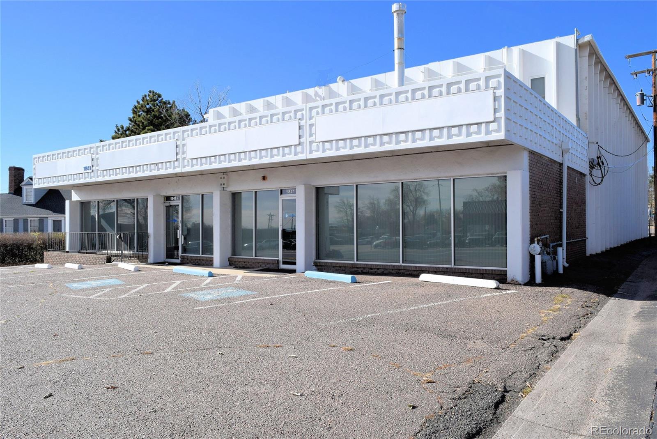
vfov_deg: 48.0
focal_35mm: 27
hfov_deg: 67.3
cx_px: 328
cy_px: 220
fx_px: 493
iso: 200
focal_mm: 18
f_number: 9
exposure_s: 1/320
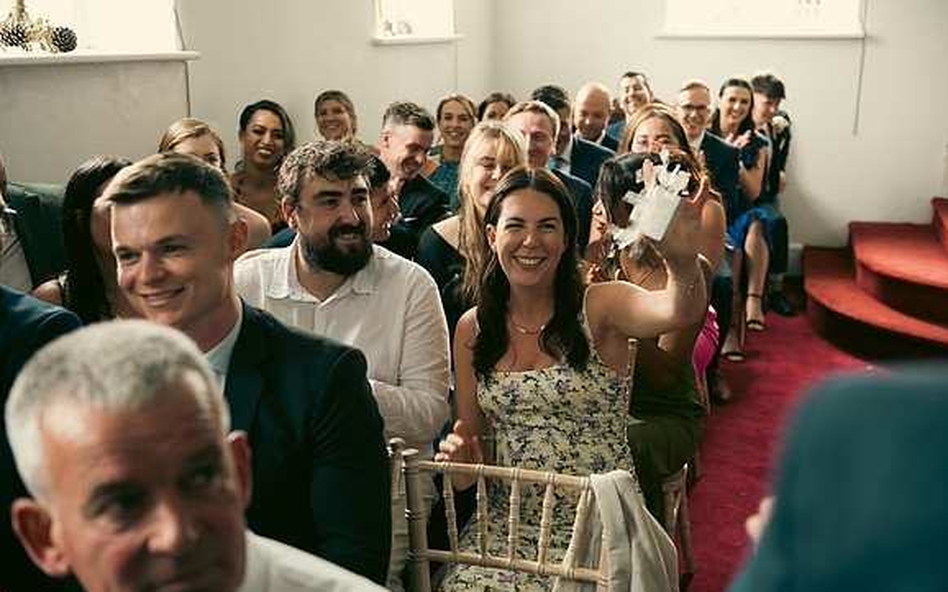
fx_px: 1111
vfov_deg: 29.8
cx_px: 474
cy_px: 288
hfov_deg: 46.2
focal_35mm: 43
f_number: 3.5
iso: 800
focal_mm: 42
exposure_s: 1/160
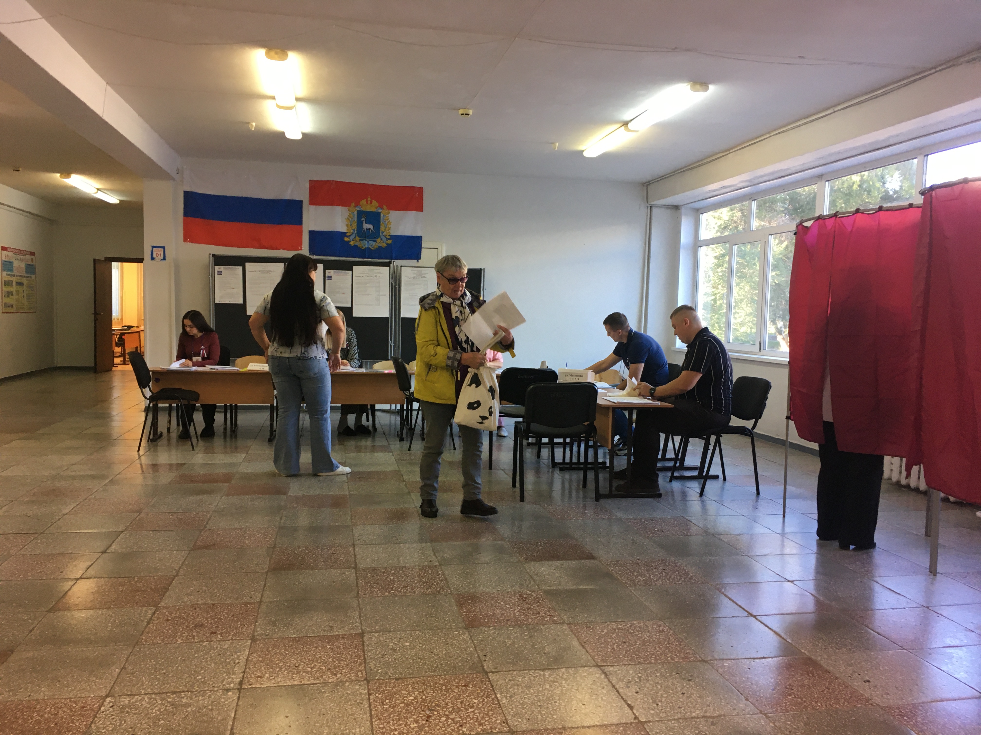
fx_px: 822
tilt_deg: -5.0
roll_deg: -2.3
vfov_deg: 48.2
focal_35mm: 29
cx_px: 490
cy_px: 368
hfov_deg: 61.7
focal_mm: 4.15
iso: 50
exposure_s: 1/33
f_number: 2.2
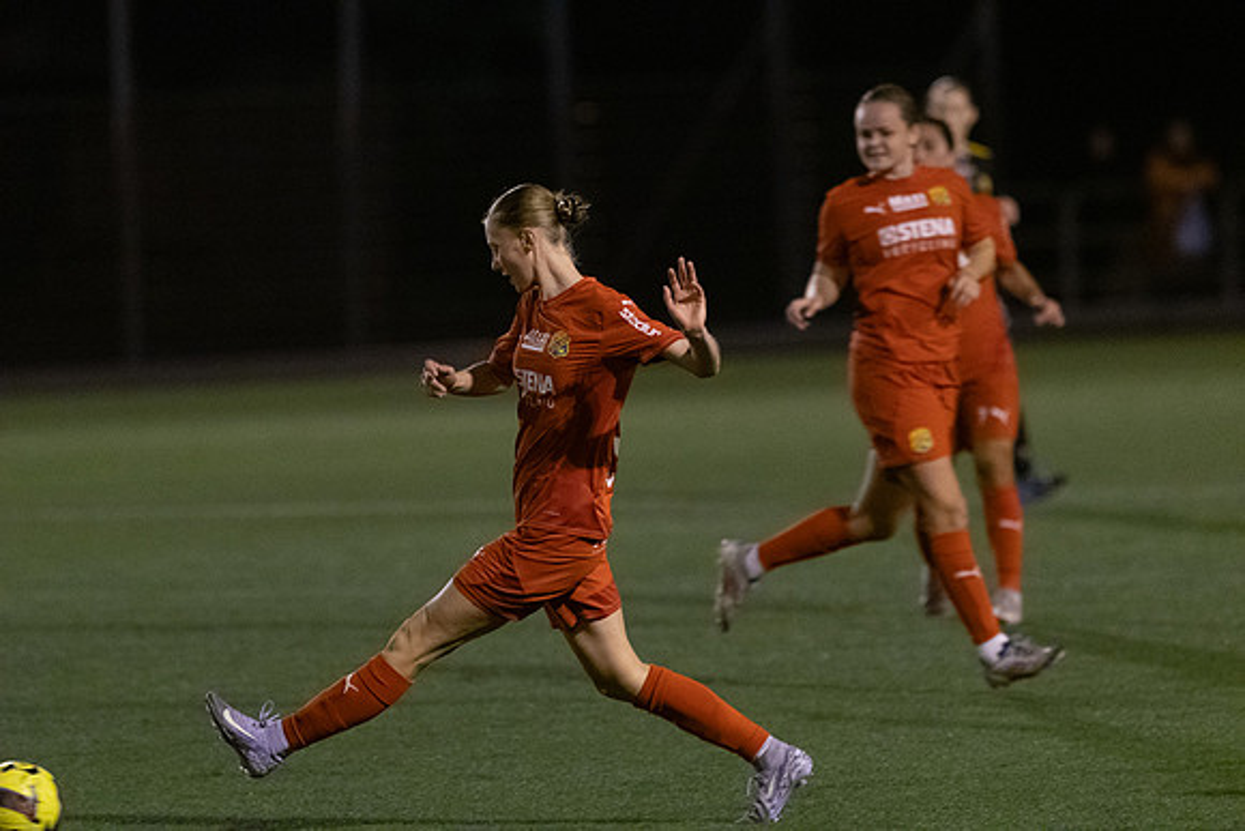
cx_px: 622
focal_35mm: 450
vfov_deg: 3.1
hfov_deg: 4.6
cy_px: 416
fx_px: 15565
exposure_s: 1/640
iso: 7200
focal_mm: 300
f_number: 3.2
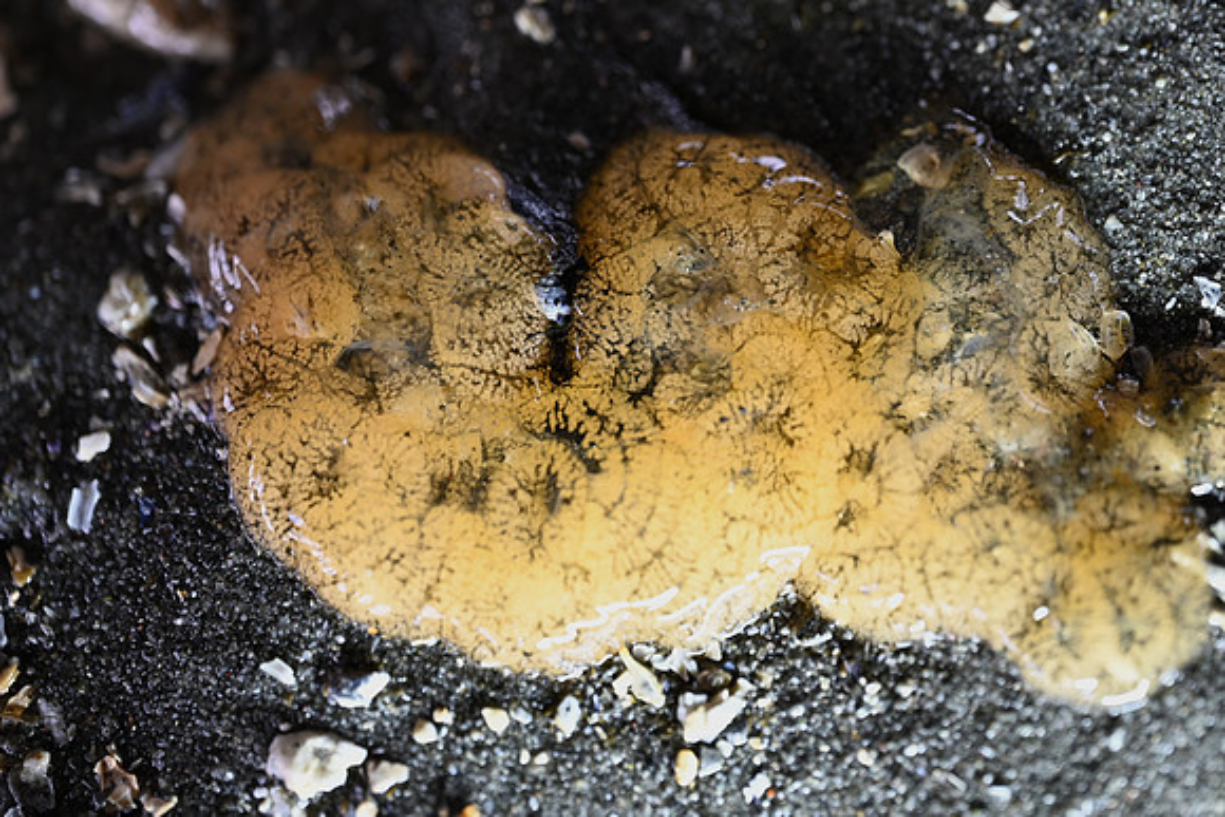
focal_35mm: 105
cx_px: 612
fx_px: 3574
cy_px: 408
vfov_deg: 13.0
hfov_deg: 19.5
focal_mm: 105
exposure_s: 1/160
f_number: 3.2
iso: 280
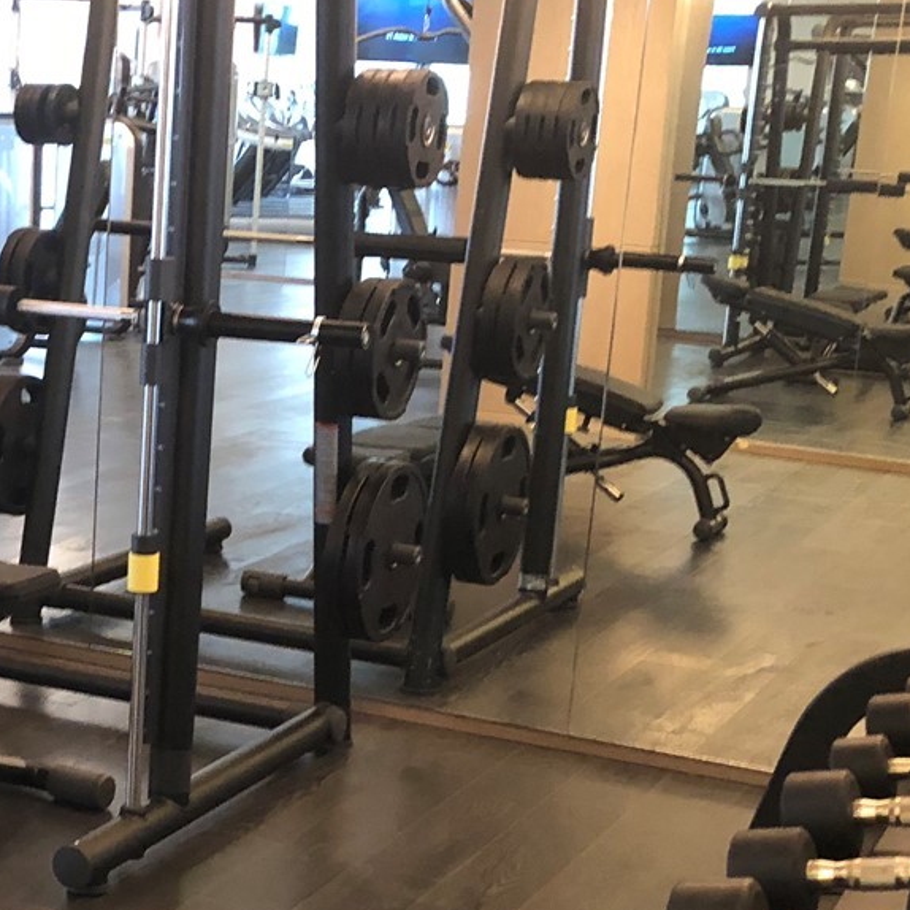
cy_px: 718
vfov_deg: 24.6
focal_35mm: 69
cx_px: 38
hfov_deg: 24.1
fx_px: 2052
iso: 100
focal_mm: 4
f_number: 1.8
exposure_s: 1/7
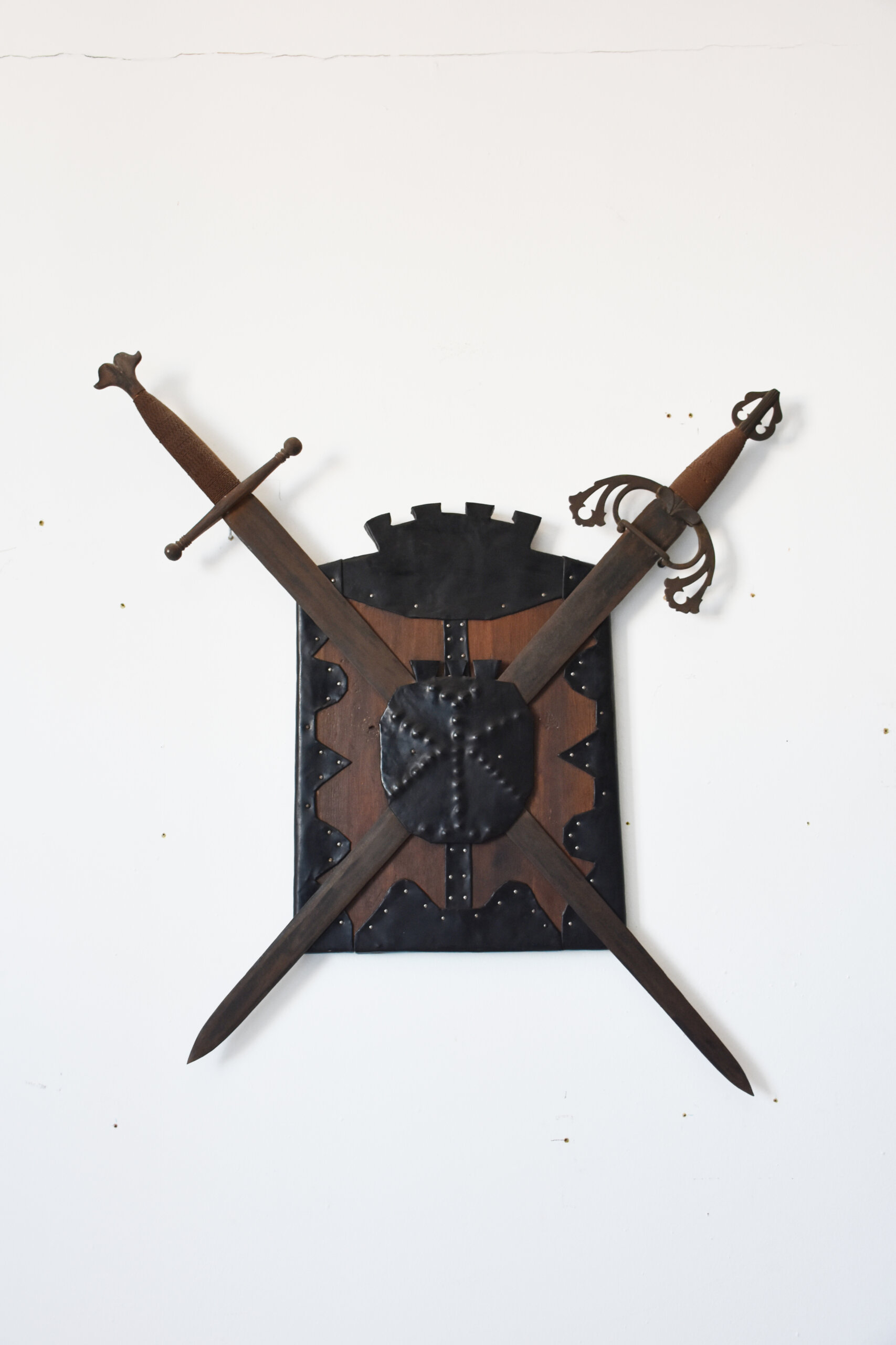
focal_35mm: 39
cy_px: 672
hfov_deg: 34.2
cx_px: 448
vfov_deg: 49.6
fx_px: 1456
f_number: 5
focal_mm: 26
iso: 800
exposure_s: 1/100
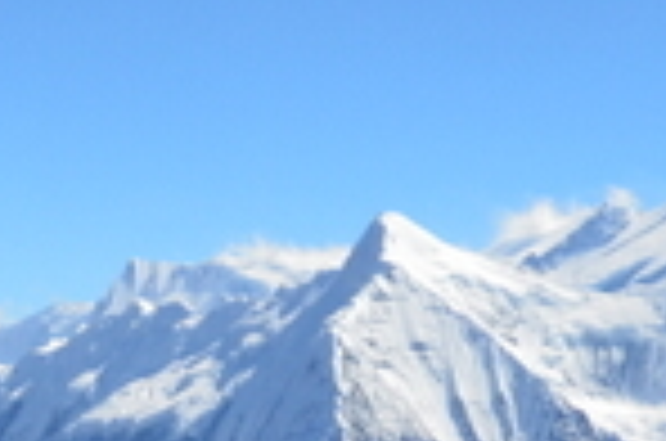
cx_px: 86
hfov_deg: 10.2
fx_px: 3710
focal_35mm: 201
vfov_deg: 6.4
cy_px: 1197
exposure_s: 1/400
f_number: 11
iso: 200
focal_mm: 22
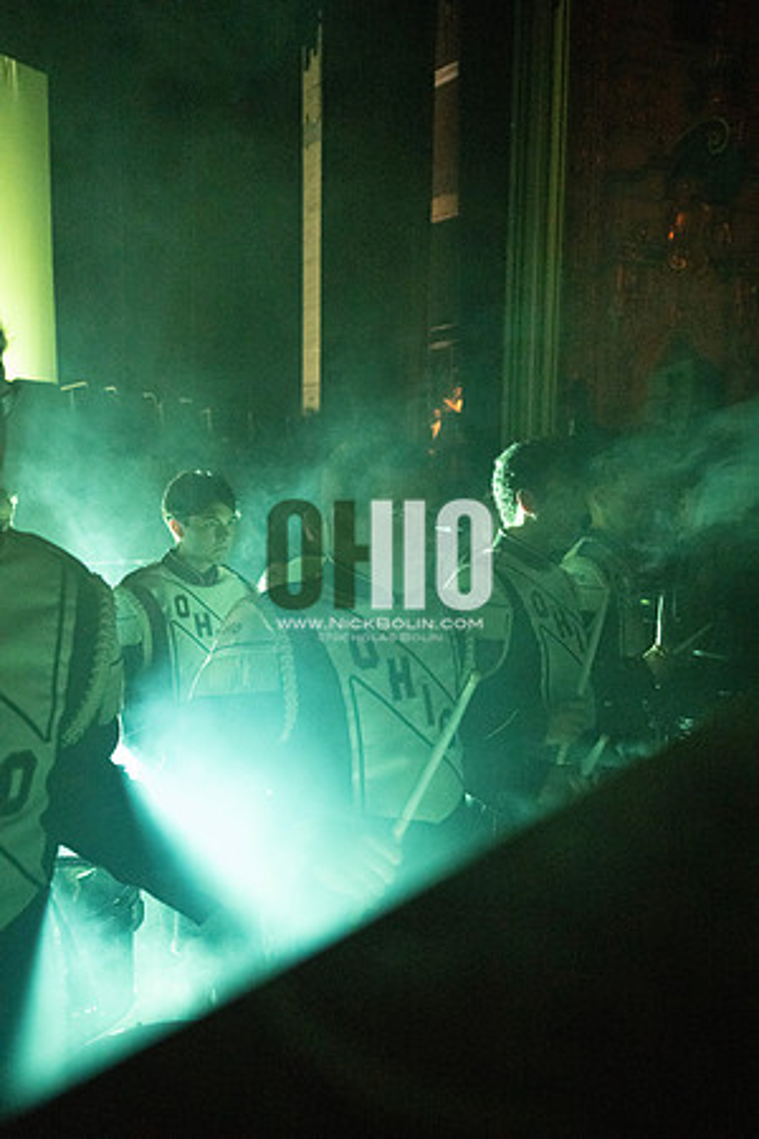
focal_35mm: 24
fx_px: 759
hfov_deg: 53.1
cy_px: 570
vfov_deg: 73.7
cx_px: 380
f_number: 2.8
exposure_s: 1/500
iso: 25600
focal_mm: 24
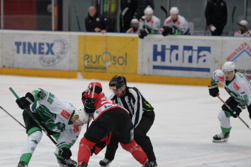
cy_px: 104
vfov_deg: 6.4
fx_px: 1491
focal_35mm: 214
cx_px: 106
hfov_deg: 9.6
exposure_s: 1/1000
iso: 1000
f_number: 2.8
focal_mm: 135
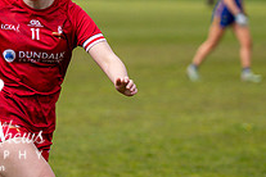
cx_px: -14
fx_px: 3960
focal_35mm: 536
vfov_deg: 2.6
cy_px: 48
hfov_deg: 3.8
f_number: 2.8
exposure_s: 1/4000
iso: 280
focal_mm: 145
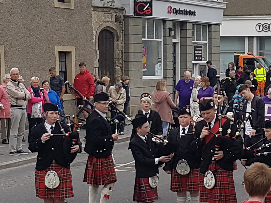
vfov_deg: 32.6
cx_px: 221
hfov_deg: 41.0
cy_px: 135
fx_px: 344
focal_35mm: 44
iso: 40
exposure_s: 1/948
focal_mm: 4.2
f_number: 1.7
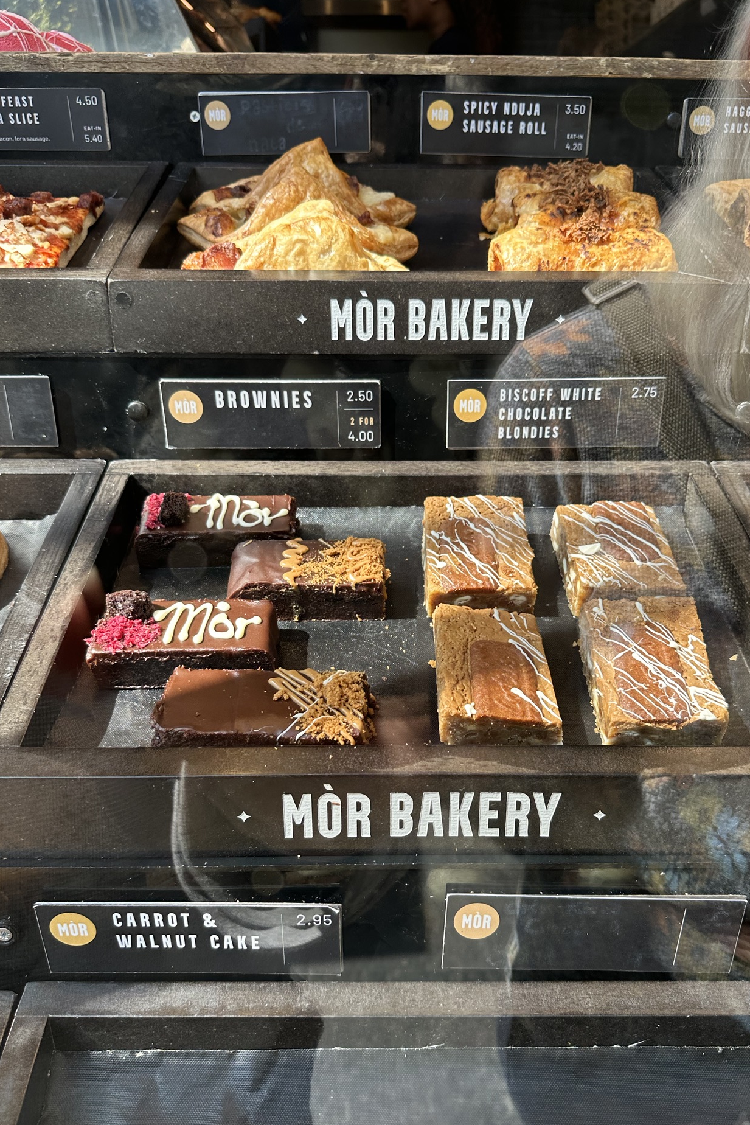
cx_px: 397
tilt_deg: -21.5
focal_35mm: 27
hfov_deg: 47.9
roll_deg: +0.1
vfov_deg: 67.3
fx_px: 844
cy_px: 591
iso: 80
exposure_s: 1/762
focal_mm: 6.86
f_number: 1.78
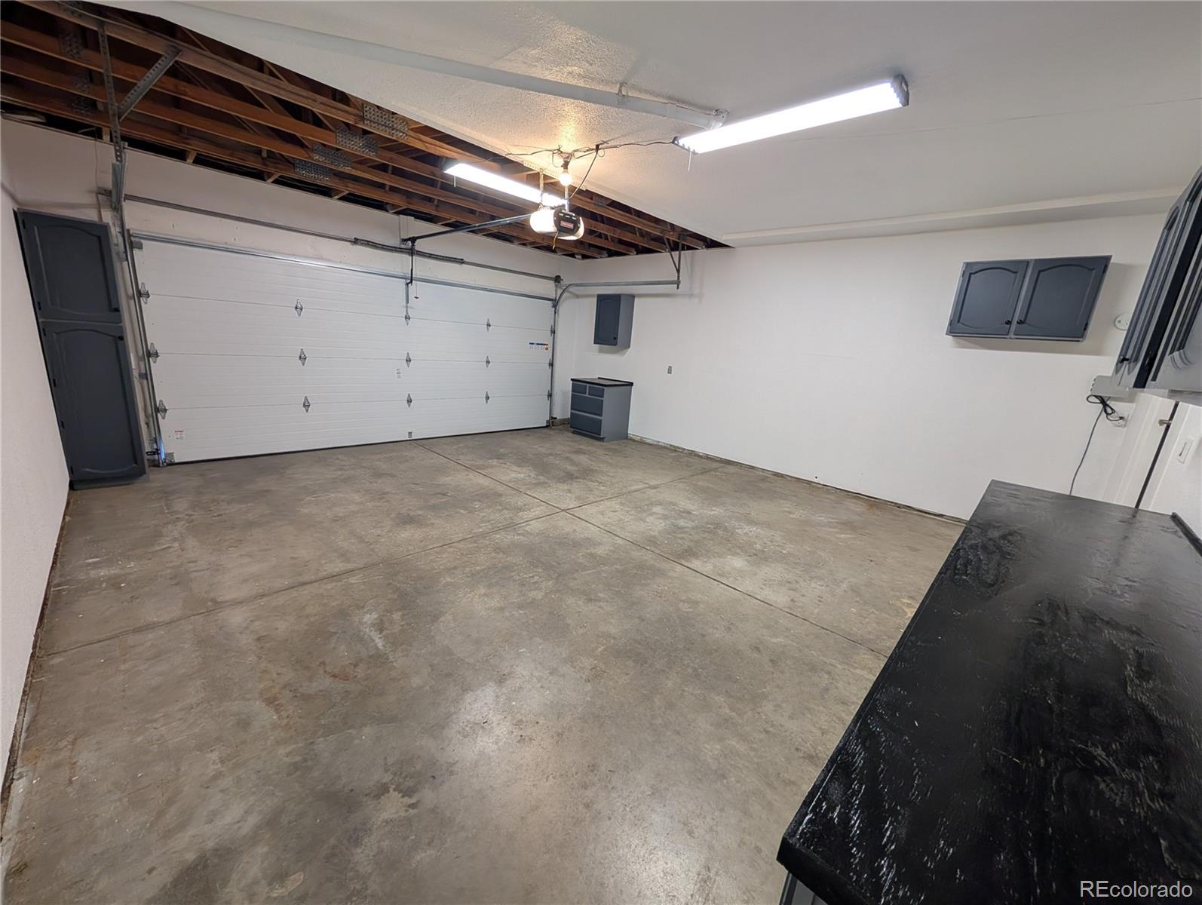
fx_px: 417
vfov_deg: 94.6
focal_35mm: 12
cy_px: 452
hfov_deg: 110.5
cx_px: 601
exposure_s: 1/60
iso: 60
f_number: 1.7
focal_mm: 2.02
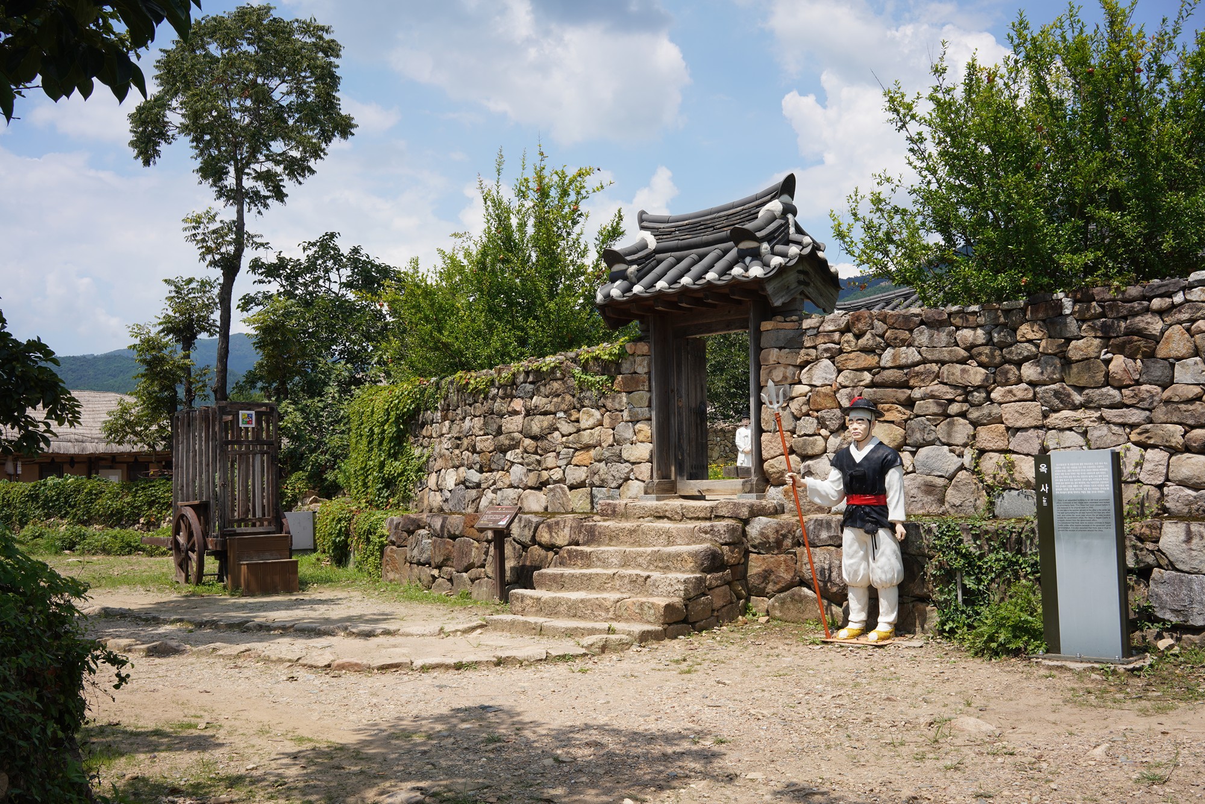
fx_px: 1172
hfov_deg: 54.4
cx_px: 602
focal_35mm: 35
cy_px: 402
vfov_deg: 37.9
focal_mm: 35
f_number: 13
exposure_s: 1/100
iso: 100
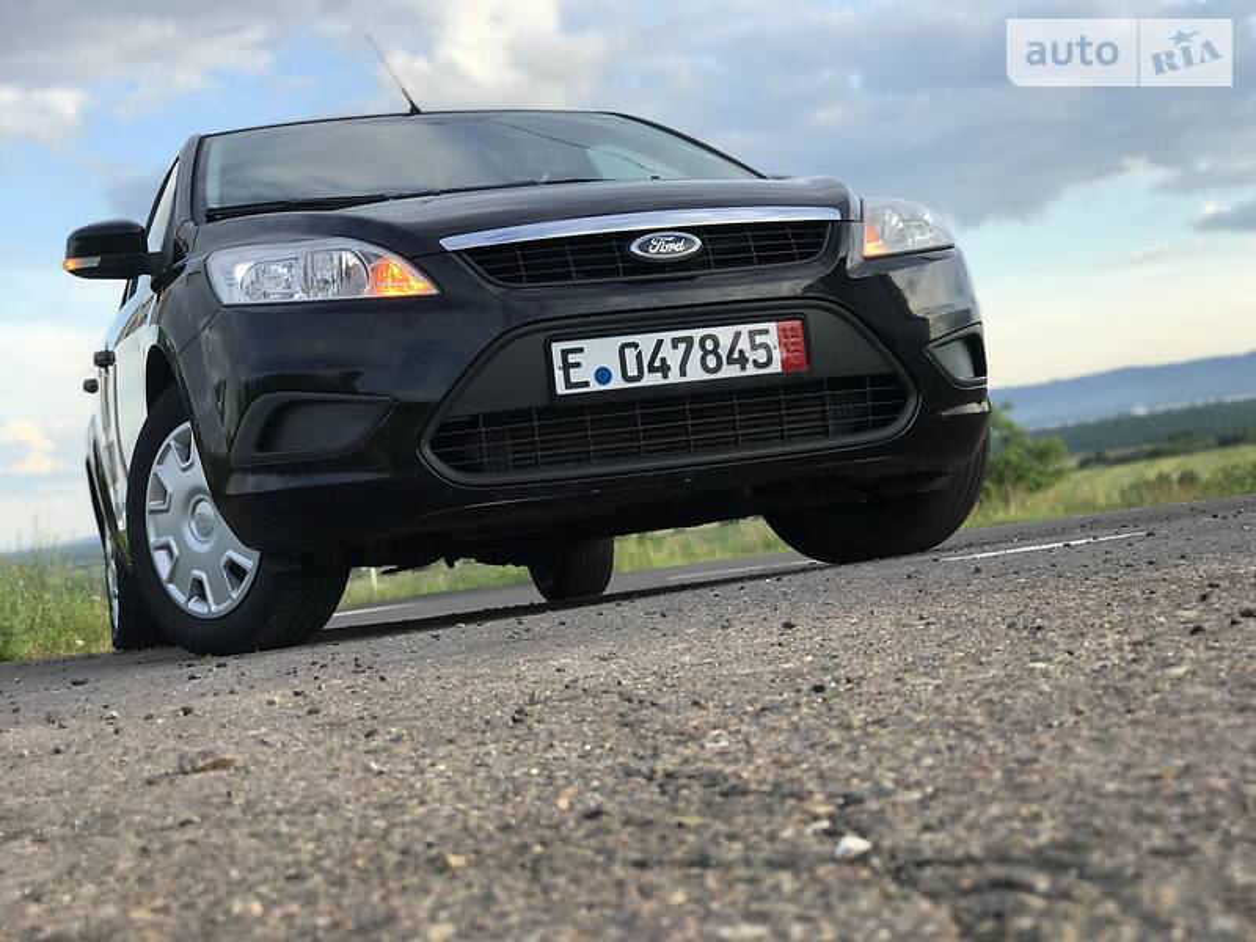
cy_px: 471
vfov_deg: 25.7
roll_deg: +8.3
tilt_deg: +1.0
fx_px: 2068
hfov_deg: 33.8
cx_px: 628
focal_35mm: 57
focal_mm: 6.6
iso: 20
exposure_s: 1/216
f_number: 2.8
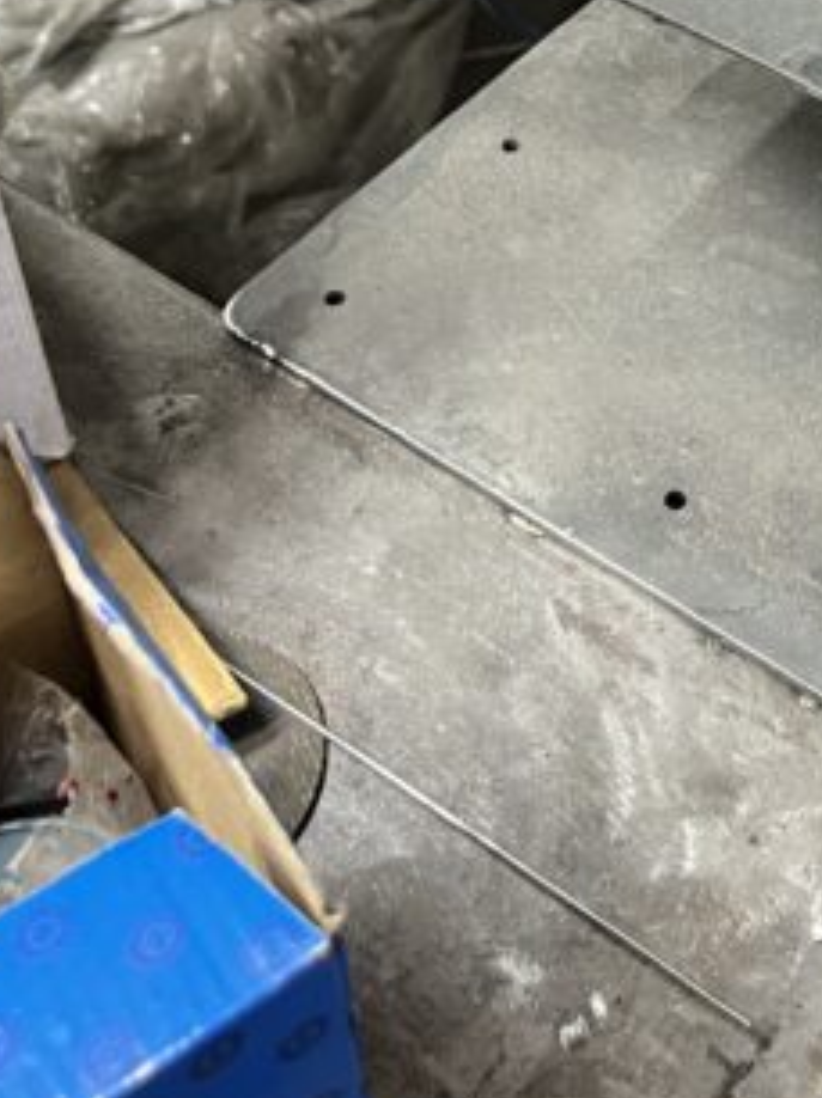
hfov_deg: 20.6
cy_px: -111
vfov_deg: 26.3
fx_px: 2156
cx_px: 908
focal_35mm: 68
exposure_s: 1/50
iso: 250
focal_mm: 5.7
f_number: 1.5
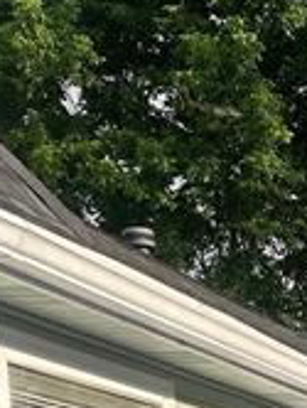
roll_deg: +1.8
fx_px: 1415
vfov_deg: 14.2
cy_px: 769
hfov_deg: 10.9
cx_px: 675
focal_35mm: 120
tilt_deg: -6.3
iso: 32
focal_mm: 4.2
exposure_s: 1/1531
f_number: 1.6
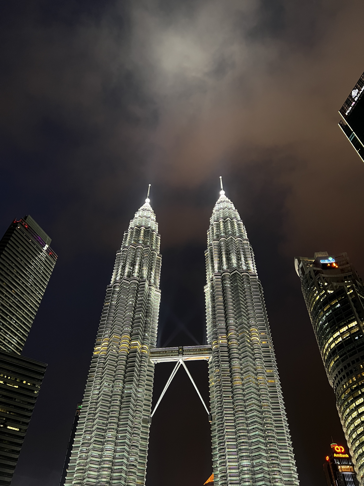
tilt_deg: +47.2
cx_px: 182
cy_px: 243
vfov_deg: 67.3
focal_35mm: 26
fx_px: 365
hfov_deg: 53.1
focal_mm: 5.7
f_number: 1.5
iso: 400
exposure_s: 1/33
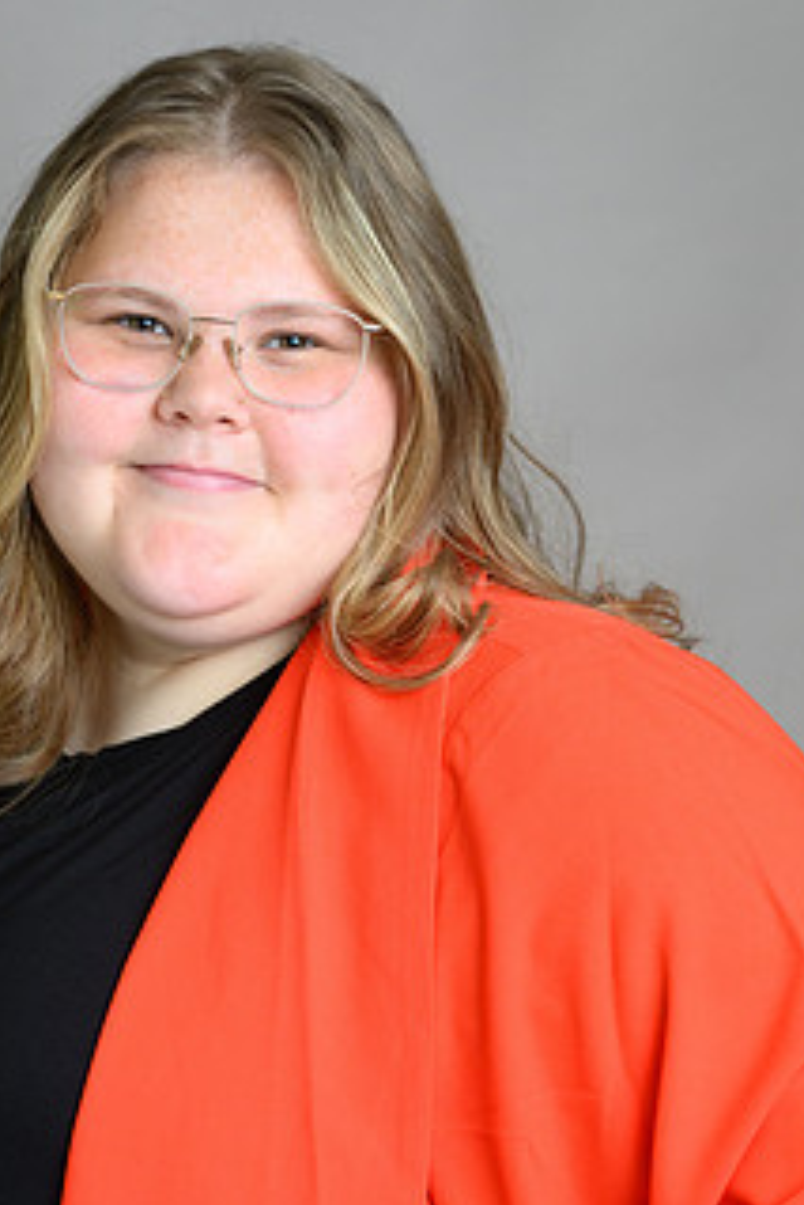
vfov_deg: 17.0
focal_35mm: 120
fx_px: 4015
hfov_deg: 11.4
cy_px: 831
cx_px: 279
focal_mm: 85
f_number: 7.1
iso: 1000
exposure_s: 1/125
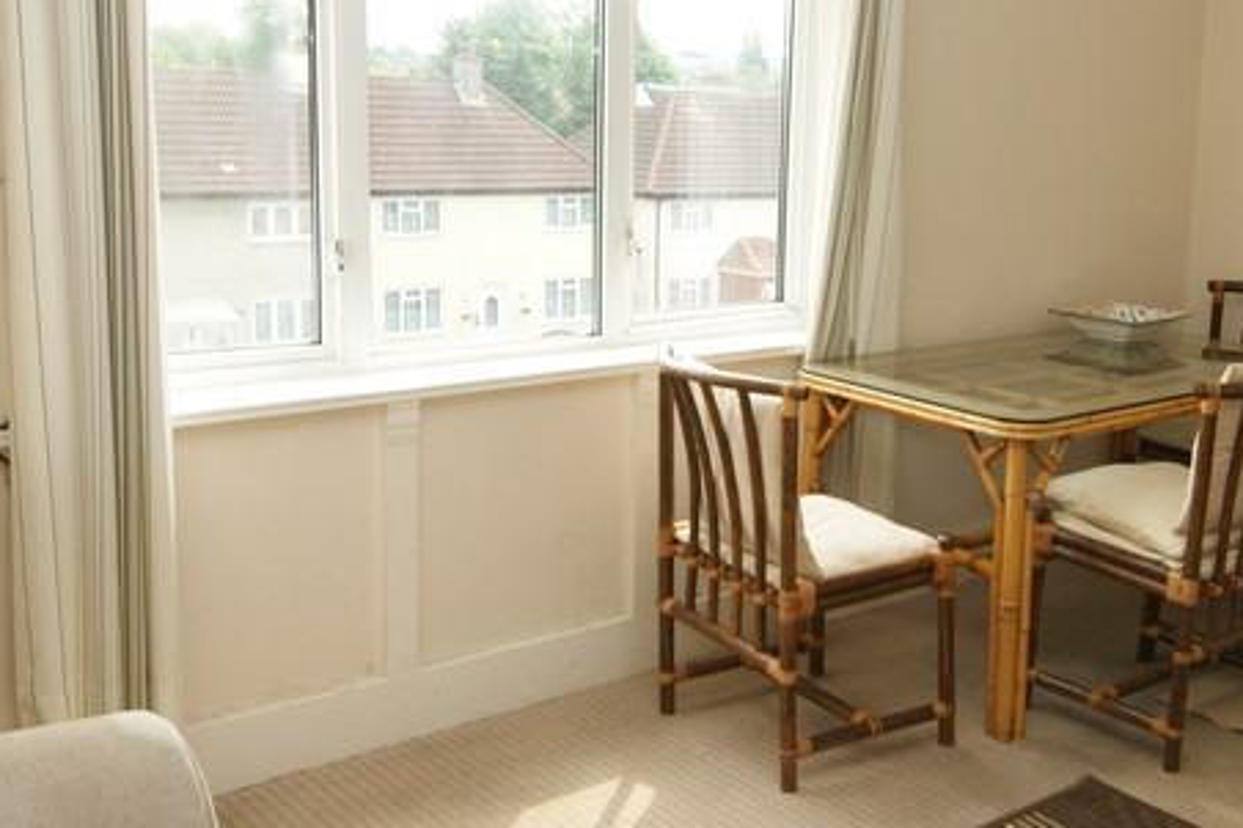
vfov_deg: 30.4
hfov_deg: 43.5
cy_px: 356
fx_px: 1523
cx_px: 872
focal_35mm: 44
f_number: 6.3
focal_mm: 13
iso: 100
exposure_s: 1/80
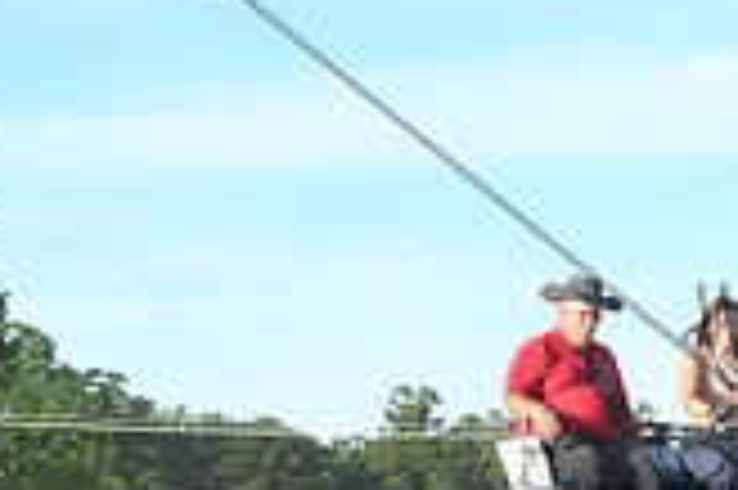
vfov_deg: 7.1
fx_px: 3912
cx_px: 950
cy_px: 555
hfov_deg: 10.5
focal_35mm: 191
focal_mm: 36
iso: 640
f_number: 5.6
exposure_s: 1/1117
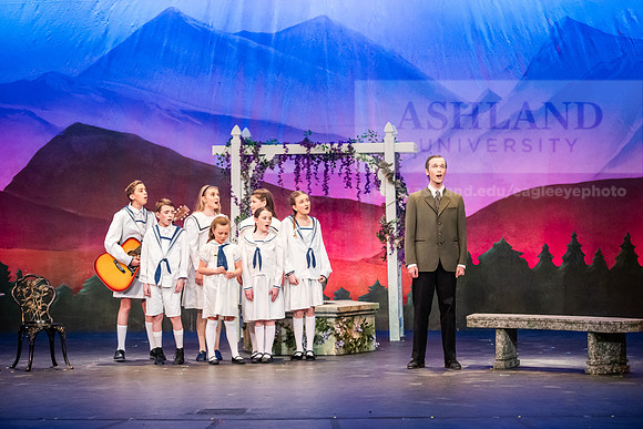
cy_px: 214
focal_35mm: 102
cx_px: 322
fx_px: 1822
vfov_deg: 13.4
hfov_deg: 20.0
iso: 4000
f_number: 3.2
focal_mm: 102
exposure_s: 1/250
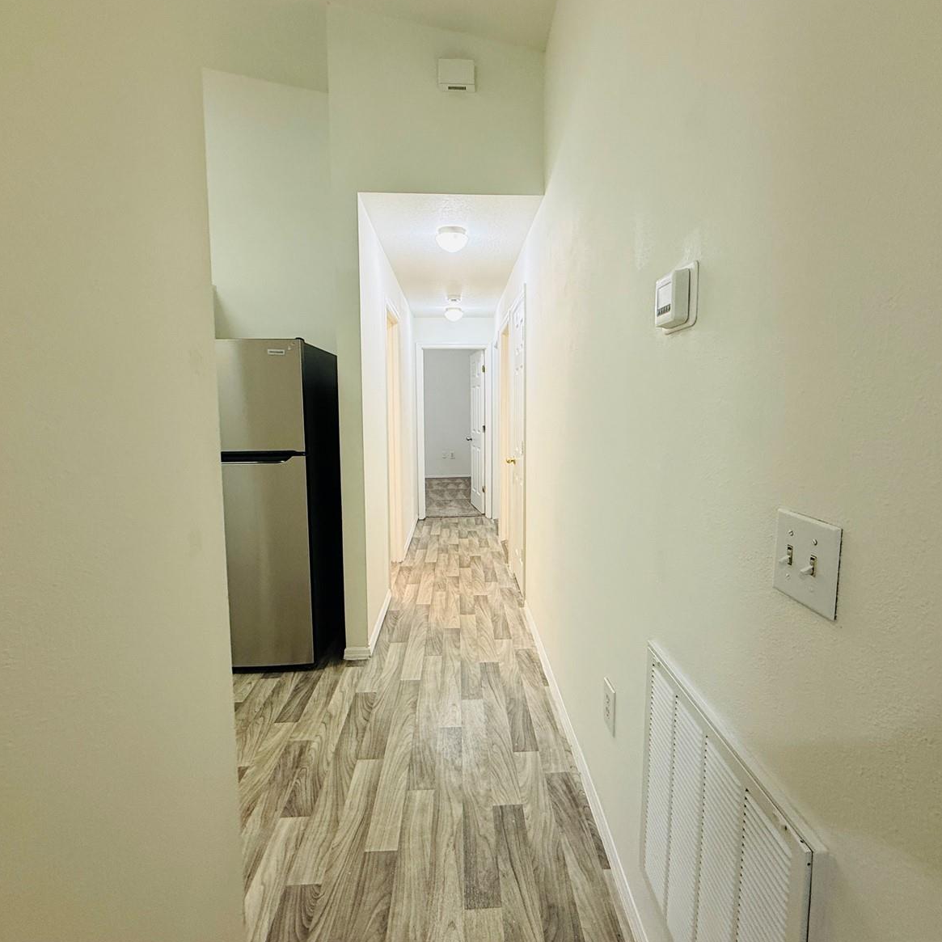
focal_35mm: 17
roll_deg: +0.5
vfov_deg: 84.0
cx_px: 488
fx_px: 523
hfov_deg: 83.9
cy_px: 460
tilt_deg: -4.6
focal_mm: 2.22
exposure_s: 1/60
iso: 250
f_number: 2.2
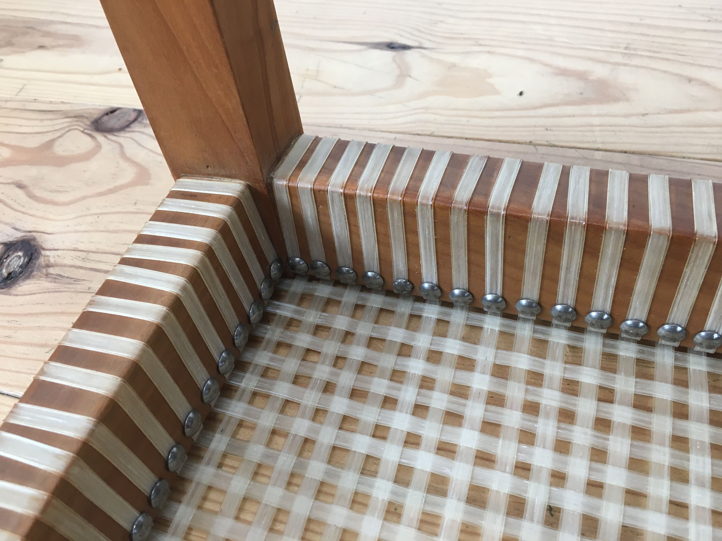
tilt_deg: -47.9
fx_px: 605
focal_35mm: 29
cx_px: 361
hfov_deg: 61.7
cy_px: 270
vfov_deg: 48.2
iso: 50
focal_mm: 4.15
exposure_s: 1/33
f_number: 2.2
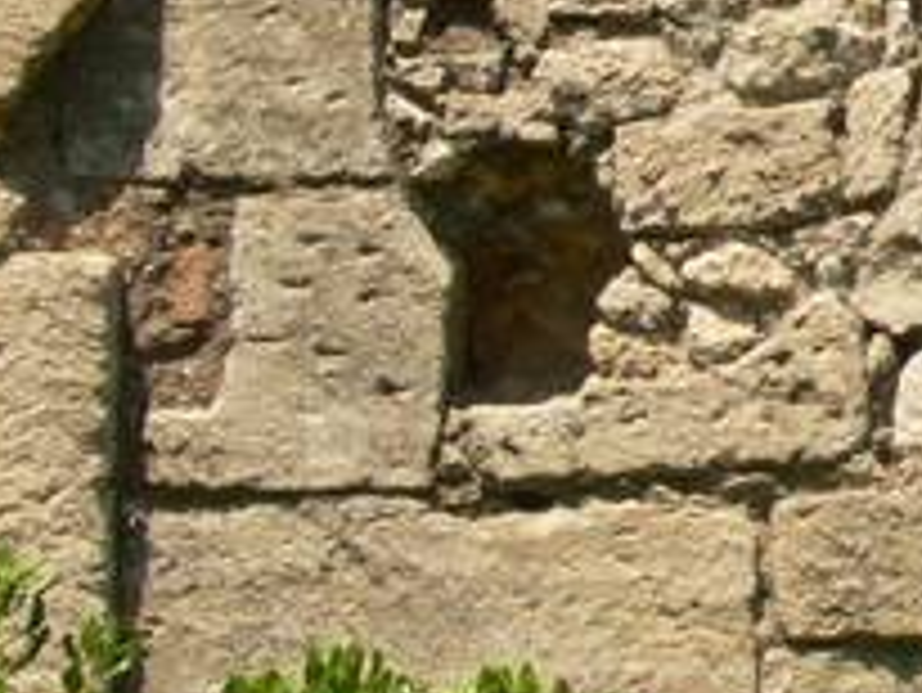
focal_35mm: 334
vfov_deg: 4.4
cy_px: -472
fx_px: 8901
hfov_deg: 5.8
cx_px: 1952
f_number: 10
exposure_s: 1/160
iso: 80
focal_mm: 14.1
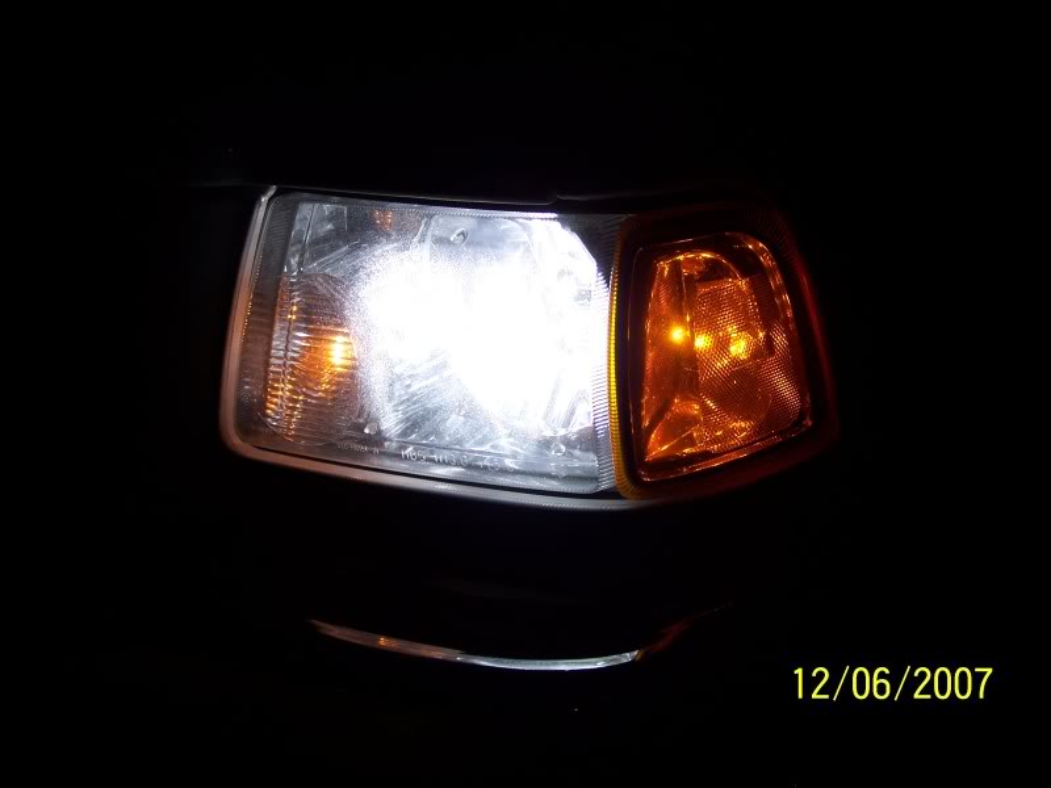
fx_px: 1791
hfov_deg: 32.7
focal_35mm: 59
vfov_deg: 24.8
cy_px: 394
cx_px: 526
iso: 80
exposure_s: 1/125
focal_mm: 9.8
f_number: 3.1
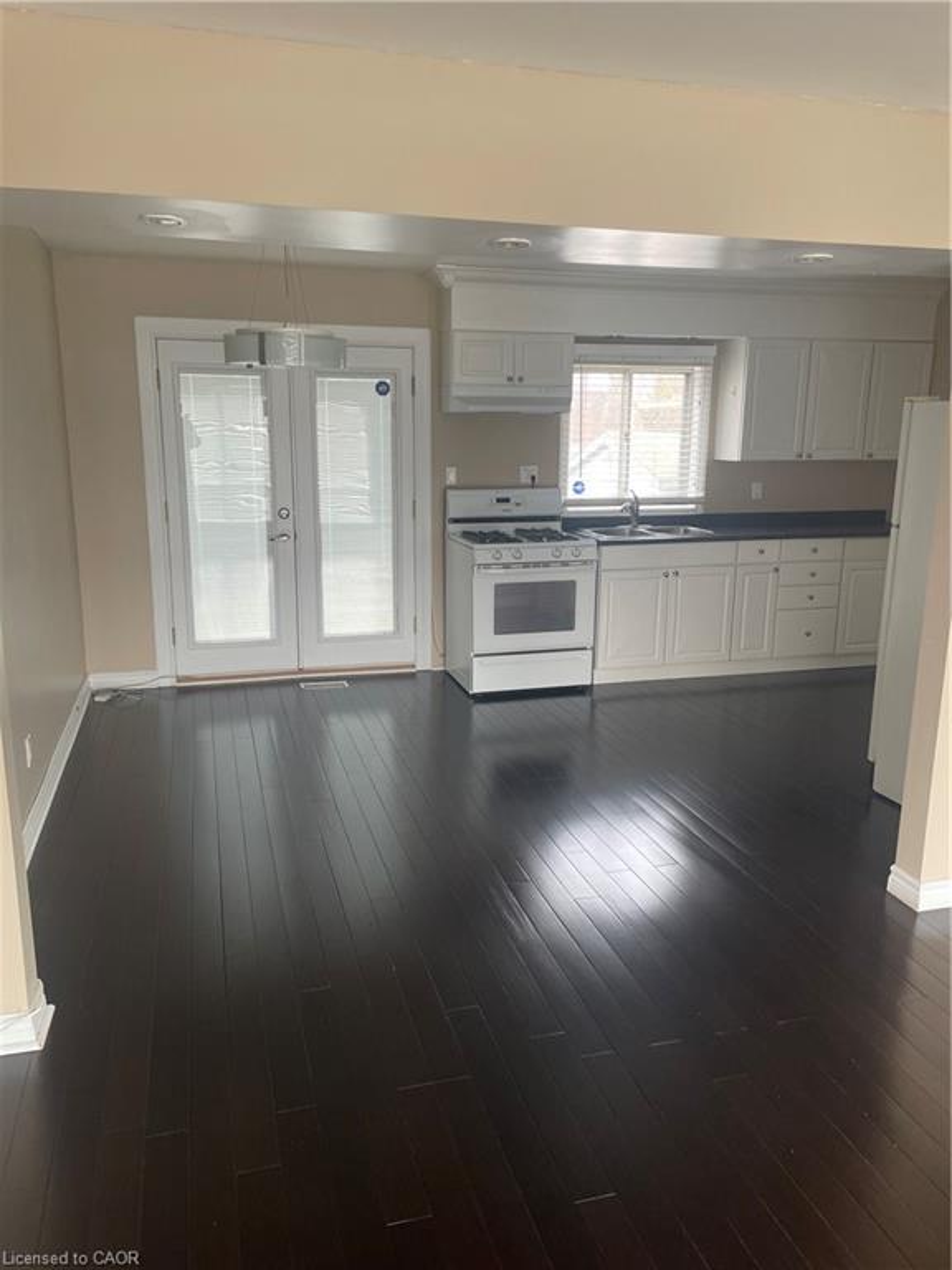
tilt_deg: -10.3
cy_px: 635
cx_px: 476
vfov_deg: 67.3
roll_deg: -0.5
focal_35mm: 26
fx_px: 953
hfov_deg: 53.1
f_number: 1.6
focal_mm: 4.2
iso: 80
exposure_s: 1/121
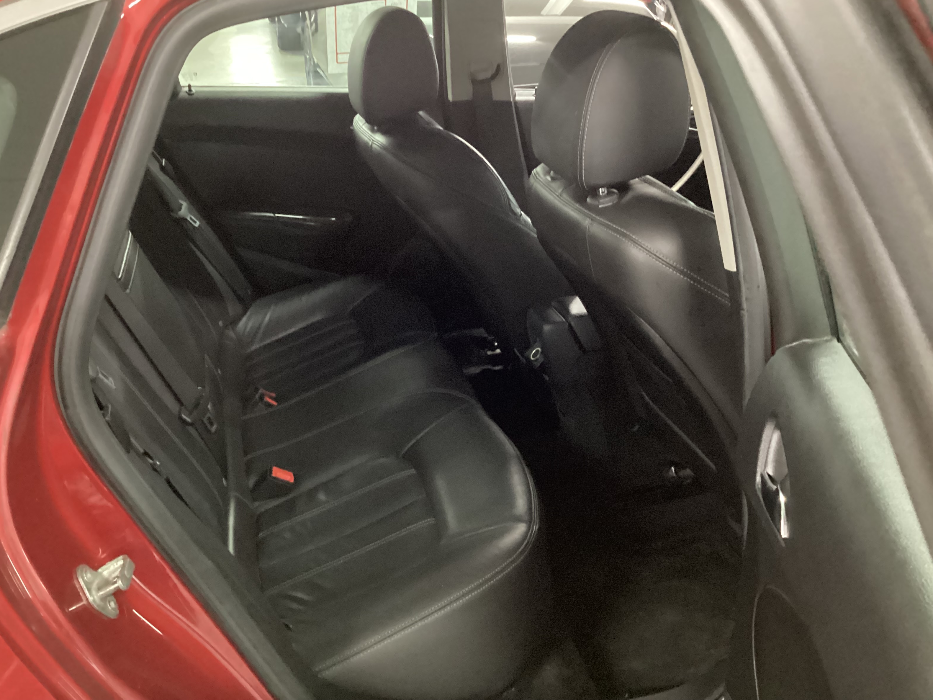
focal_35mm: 32
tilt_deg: -28.5
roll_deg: +1.0
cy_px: 339
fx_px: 863
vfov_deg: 44.2
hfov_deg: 56.8
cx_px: 455
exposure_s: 1/17
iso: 800
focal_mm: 3.3
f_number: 2.4
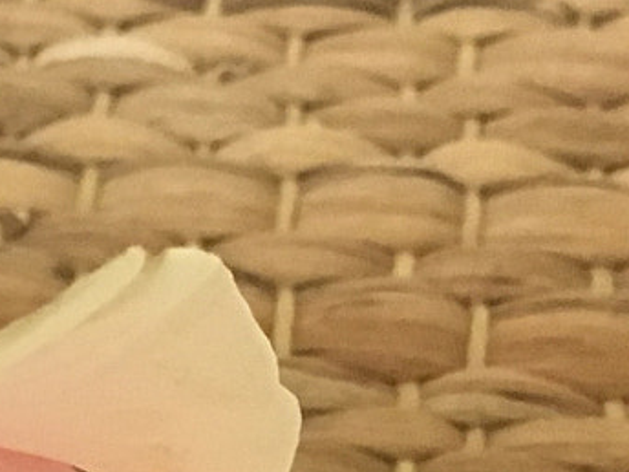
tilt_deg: -48.6
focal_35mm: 135
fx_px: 2453
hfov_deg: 13.8
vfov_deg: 10.7
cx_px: -276
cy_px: 668
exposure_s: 1/15
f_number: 2.2
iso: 320
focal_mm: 4.15
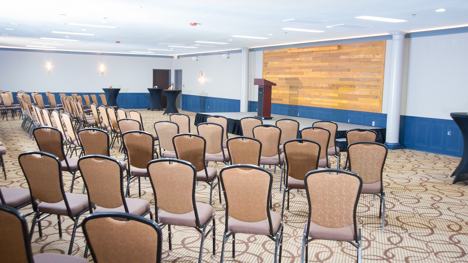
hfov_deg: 54.0
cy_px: 127
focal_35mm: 37
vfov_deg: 32.0
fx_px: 459
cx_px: 233
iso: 200
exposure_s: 1/6
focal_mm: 35
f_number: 4.5
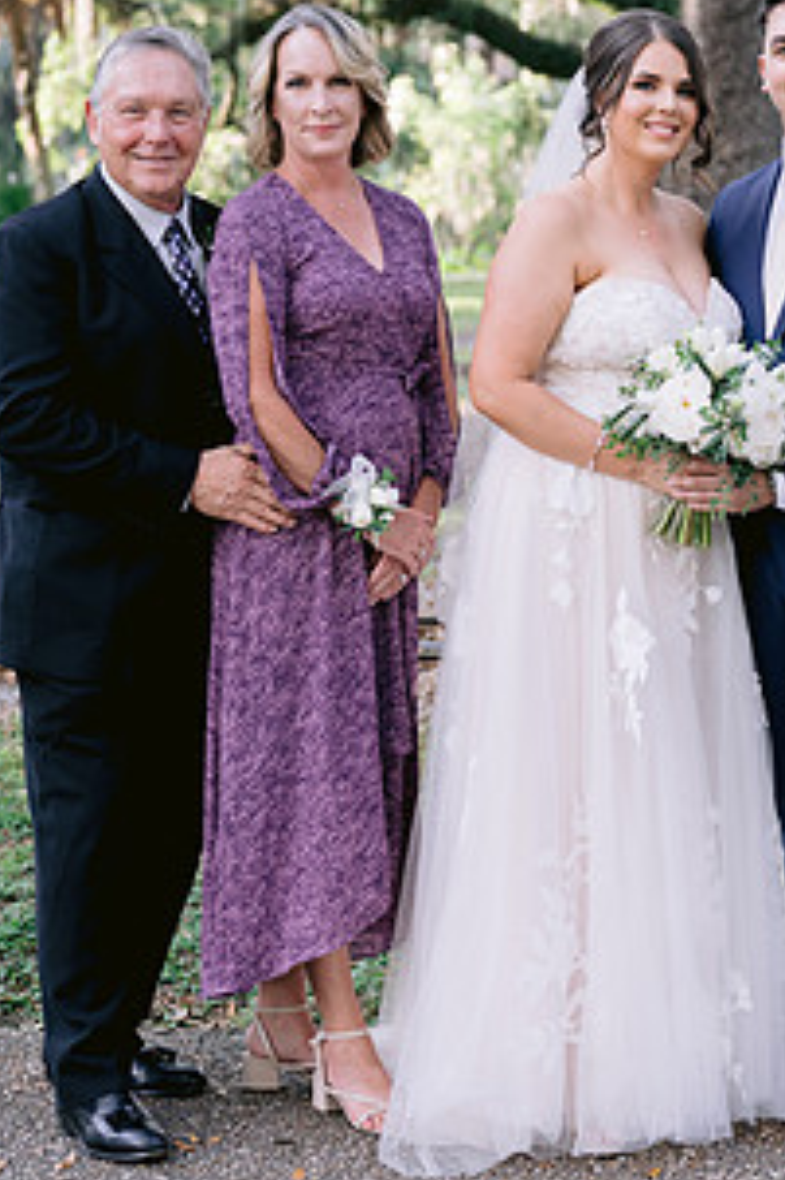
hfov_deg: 14.1
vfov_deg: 21.2
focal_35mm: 96
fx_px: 3143
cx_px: 703
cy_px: 518
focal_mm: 50
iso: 400
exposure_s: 1/320
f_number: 2.8
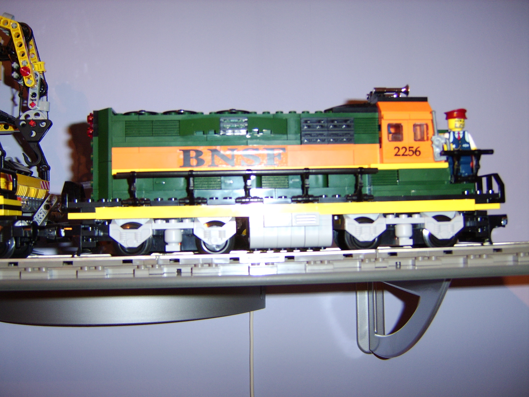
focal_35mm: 31
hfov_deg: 58.4
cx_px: 264
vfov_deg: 45.4
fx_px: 474
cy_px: 198
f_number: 2.7
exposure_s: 1/30
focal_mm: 8.13
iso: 141
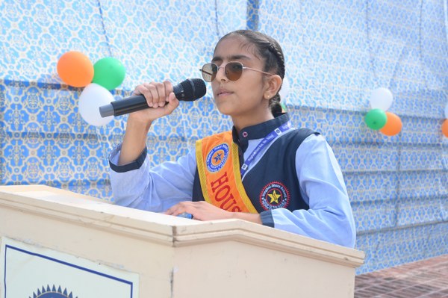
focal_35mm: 50
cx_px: 224
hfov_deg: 39.6
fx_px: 622
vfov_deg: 26.9
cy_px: 149
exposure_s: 1/125
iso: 160
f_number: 9
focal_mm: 50
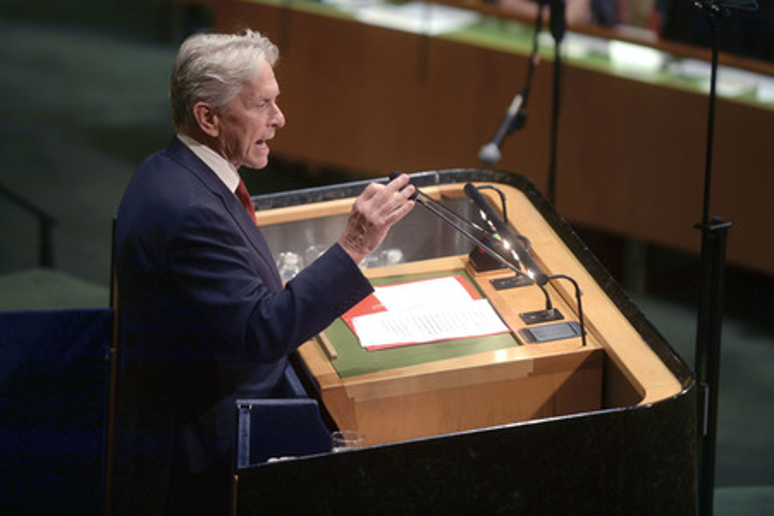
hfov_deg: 10.3
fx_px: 4300
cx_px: 387
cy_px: 258
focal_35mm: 200
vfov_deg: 6.9
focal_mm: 200
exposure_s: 1/250
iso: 1600
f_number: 3.2
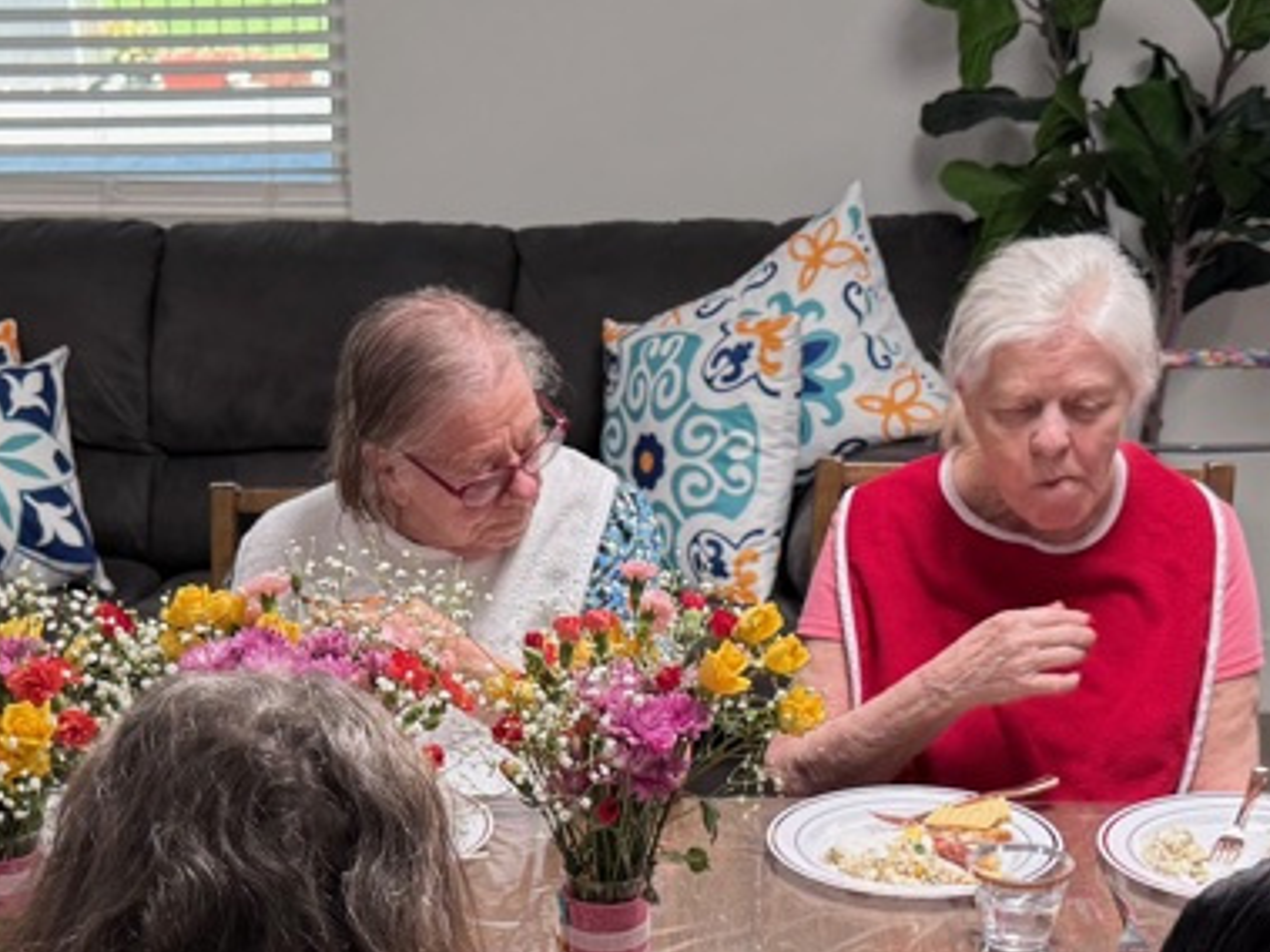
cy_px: 905
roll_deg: +2.1
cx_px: 332
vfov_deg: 18.9
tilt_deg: -22.6
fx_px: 2787
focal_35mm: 76
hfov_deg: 25.4
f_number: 1.78
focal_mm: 6.76
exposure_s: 1/165
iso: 160
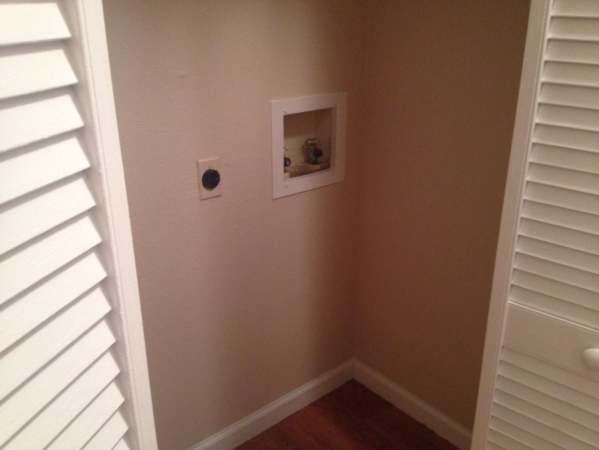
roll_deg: -0.3
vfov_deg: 40.7
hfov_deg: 52.6
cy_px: 225
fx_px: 606
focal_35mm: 35
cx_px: 300
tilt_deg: -22.4
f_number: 2.4
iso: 250
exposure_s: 1/20
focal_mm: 4.28
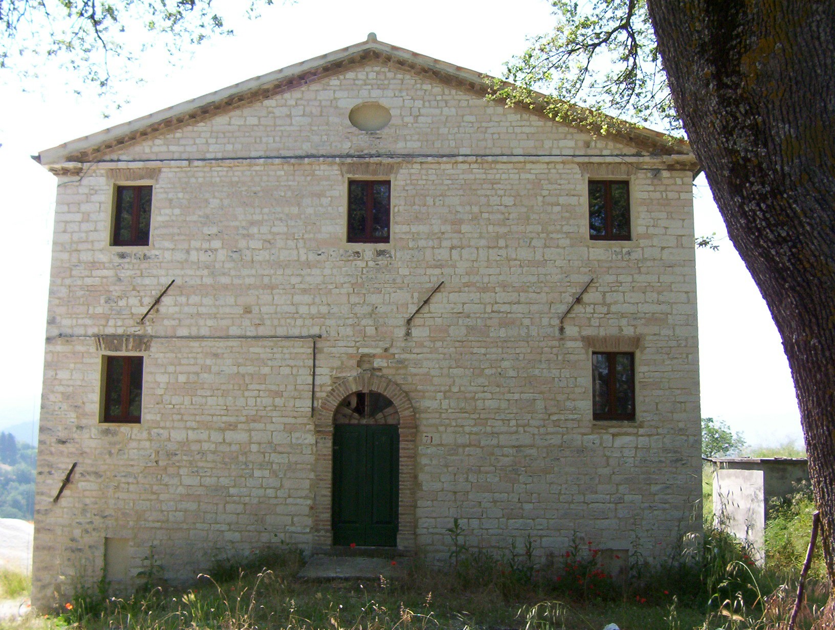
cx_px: 418
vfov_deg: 39.8
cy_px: 315
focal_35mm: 36
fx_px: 870
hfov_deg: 51.2
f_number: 5.24
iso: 100
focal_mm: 5.54
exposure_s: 1/297
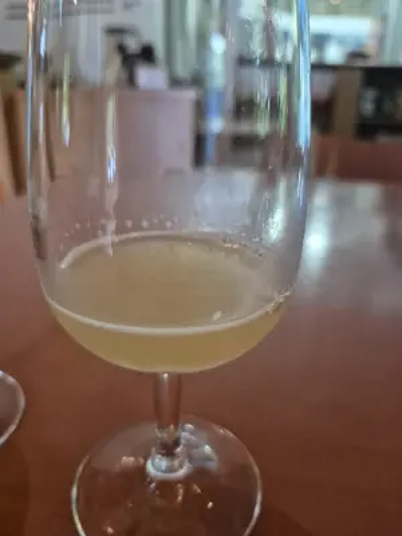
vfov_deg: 73.9
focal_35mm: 23
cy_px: 268
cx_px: 201
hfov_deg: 58.9
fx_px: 356
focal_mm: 5.4
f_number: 1.8
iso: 1000
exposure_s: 1/120
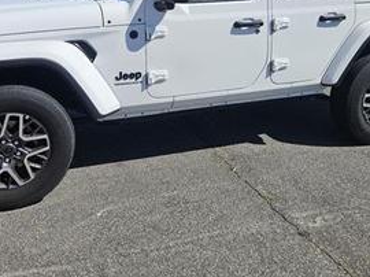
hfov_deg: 43.8
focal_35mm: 43
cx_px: 169
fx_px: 459
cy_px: 32
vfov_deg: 32.0
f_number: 1.8
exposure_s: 1/3333
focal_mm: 5.4
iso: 25
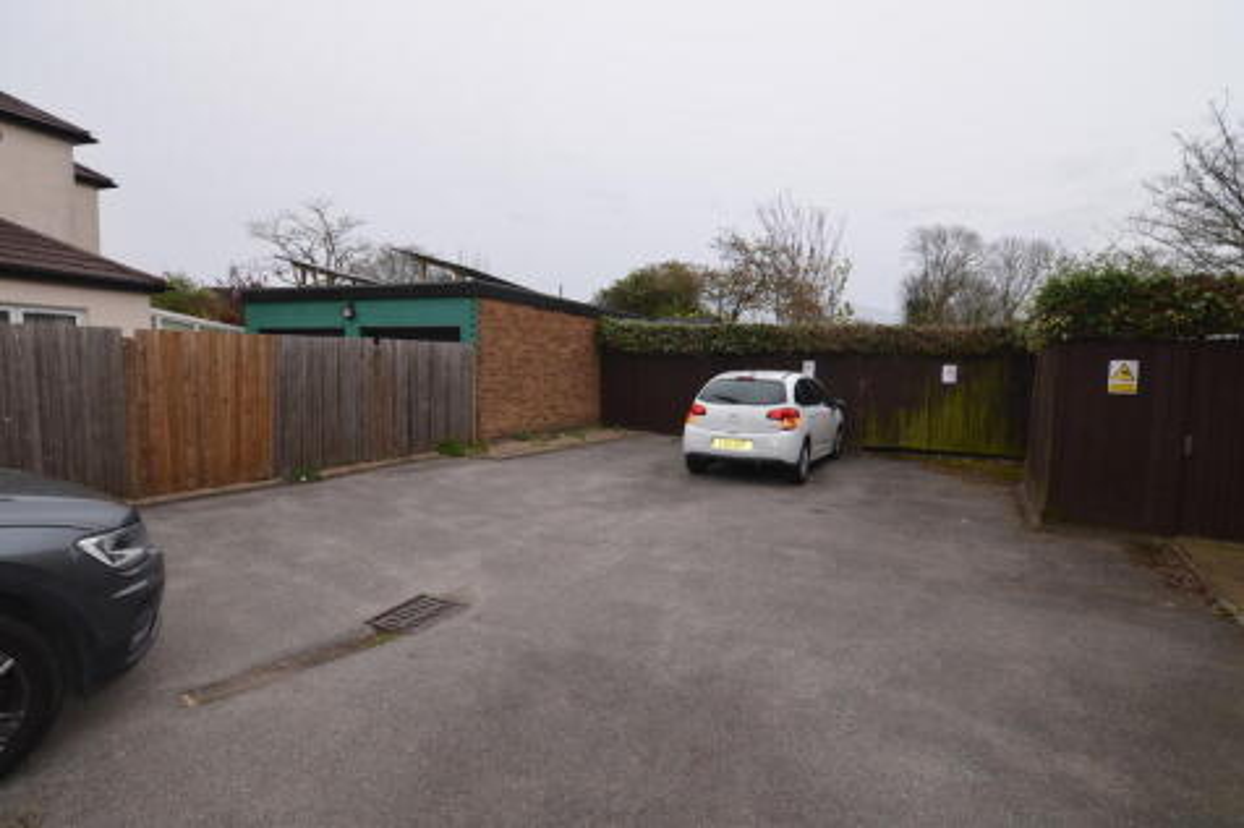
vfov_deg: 72.0
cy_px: 414
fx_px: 570
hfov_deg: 95.0
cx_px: 622
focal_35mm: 16
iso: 100
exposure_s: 1/200
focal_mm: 11
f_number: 6.3
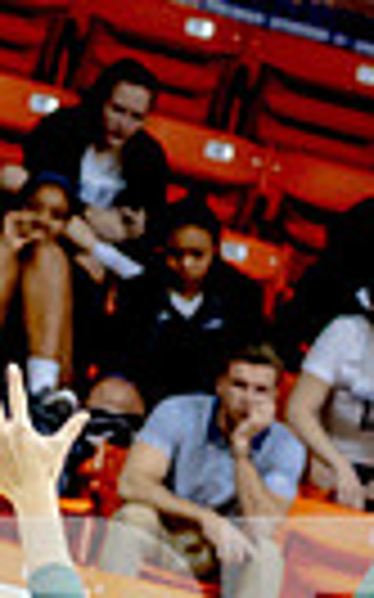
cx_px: -365
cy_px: 724
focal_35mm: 885
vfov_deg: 2.4
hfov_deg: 1.5
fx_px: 14449
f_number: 2.8
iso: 4000
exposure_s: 1/1500
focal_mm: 112
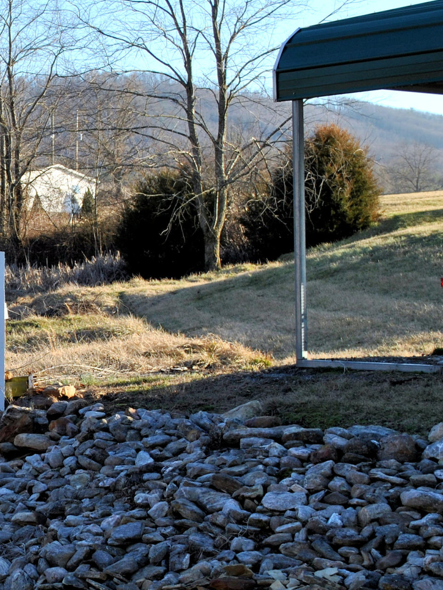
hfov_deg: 12.5
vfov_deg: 17.3
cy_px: 302
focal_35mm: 114
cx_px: -180
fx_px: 1945
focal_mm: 34
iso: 100
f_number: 6.3
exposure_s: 1/160
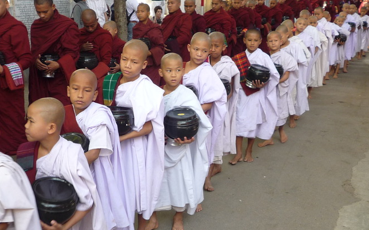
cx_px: 169
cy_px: 122
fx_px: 493
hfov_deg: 41.0
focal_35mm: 49
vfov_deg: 26.3
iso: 100
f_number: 2.9
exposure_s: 1/40
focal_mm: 4.7
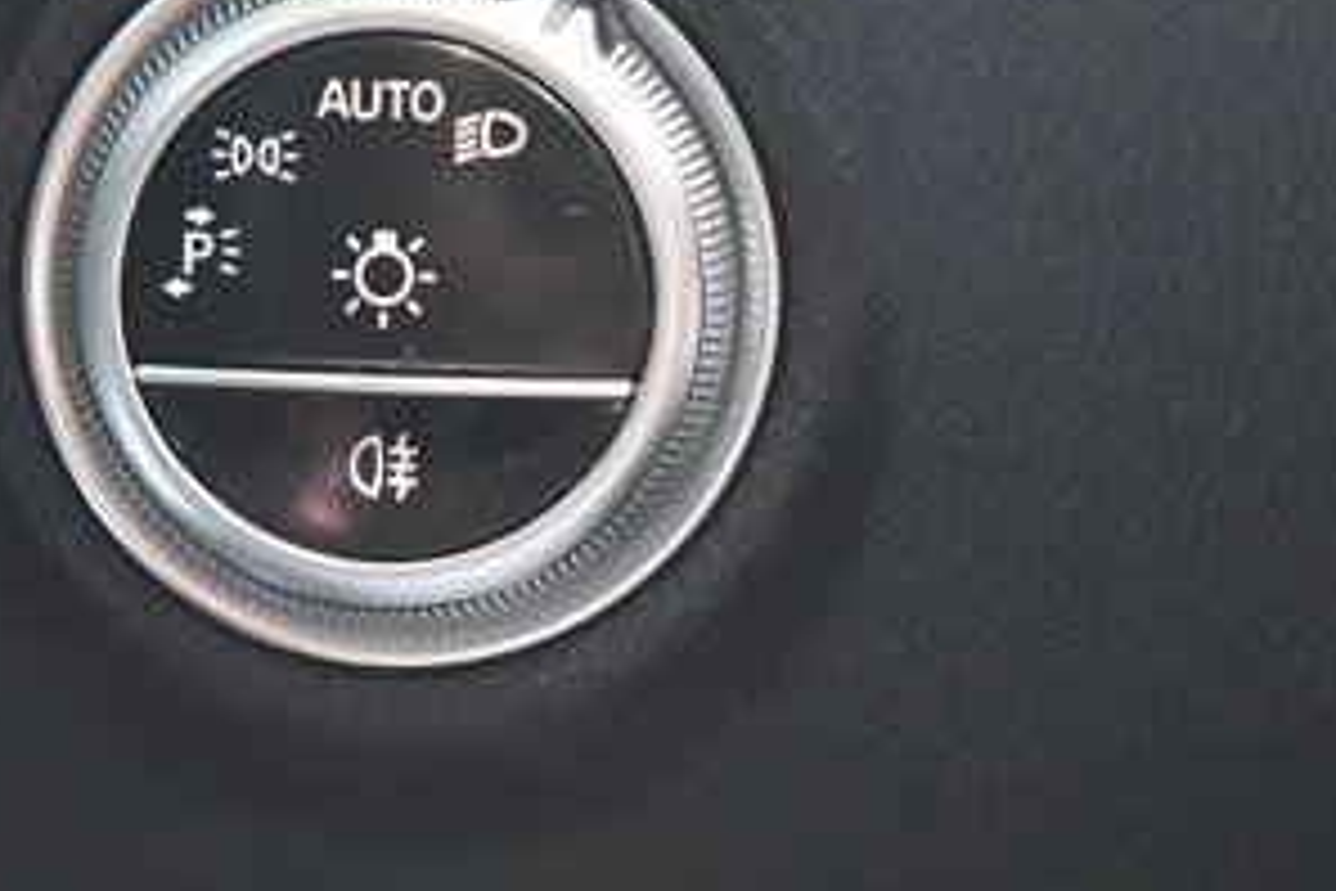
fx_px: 4564
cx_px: 504
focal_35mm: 123
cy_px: 209
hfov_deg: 16.6
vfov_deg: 11.1
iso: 4000
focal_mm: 38
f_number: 4.8
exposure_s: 1/60
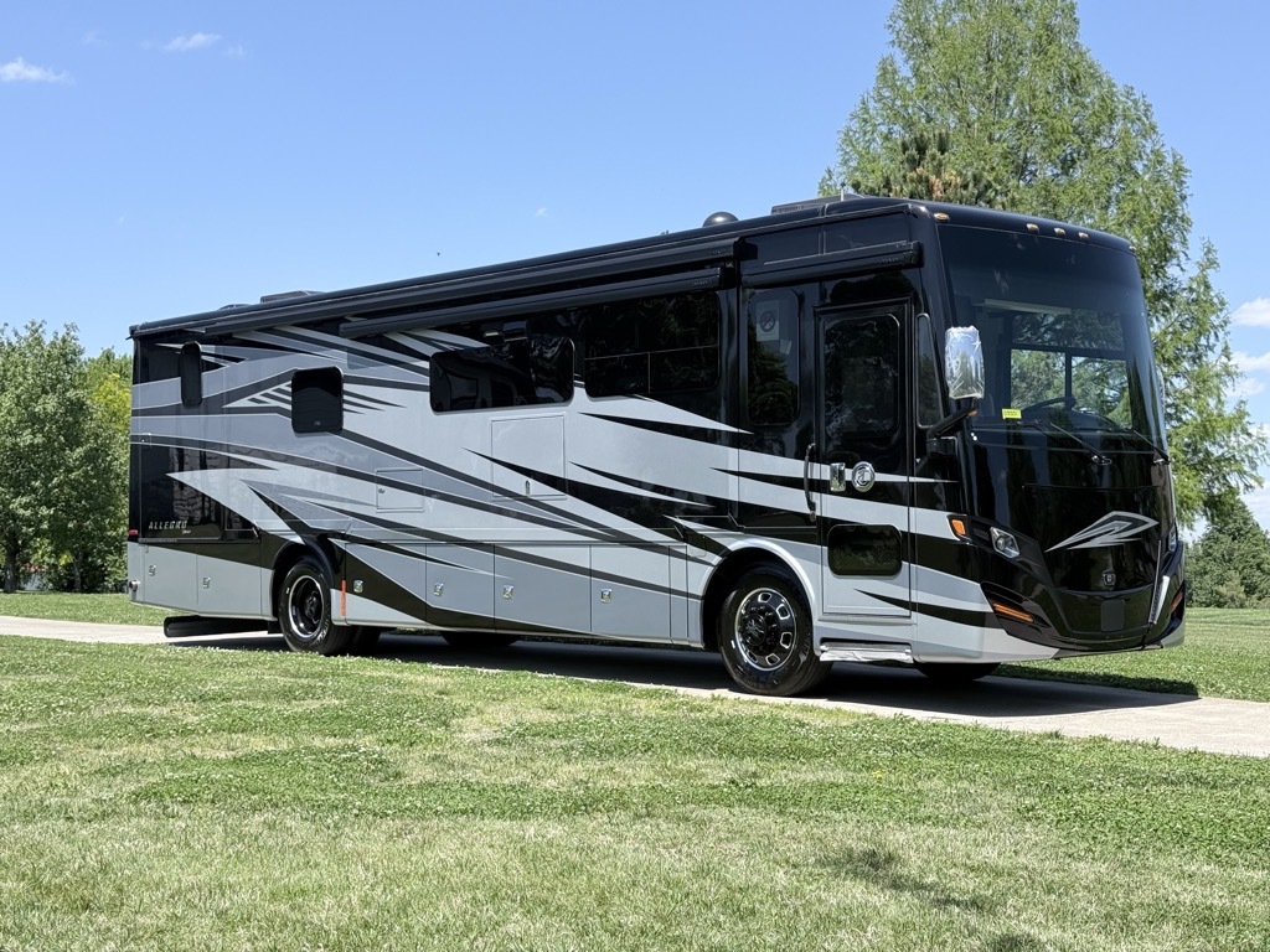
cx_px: 635
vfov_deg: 30.3
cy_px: 476
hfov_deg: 39.7
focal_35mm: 48
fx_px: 1761
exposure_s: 1/2976
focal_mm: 6.76
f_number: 1.78
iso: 64
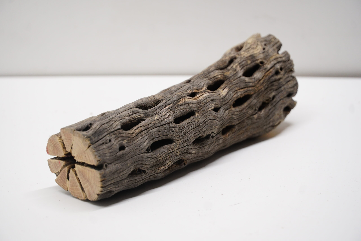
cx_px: 180
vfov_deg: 6.8
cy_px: 120
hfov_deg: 10.2
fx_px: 2031
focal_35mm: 202
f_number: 5.6
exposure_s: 1/125
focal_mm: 135
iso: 500
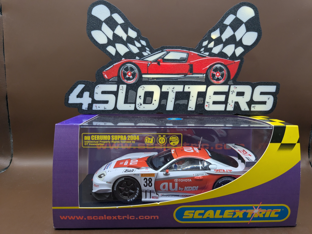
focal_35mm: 27
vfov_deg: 51.4
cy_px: 117
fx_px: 243
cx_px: 156
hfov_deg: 65.3
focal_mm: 4.38
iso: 311
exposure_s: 1/50
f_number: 1.73
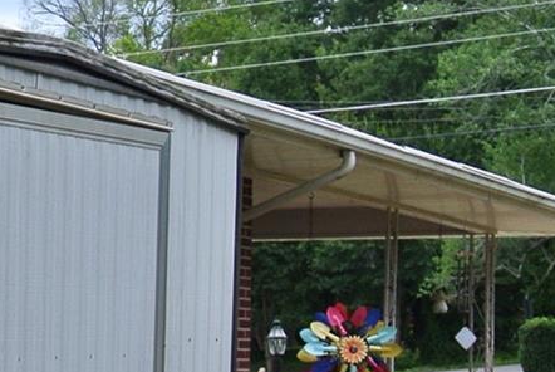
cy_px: 367
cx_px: -226
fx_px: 1930
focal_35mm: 125
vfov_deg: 10.9
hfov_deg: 15.4
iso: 100
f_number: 4
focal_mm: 10
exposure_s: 1/320
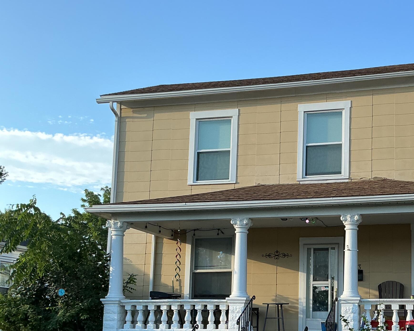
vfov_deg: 30.4
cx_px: 323
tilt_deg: +5.9
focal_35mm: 49
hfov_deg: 36.9
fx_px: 600
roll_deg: +0.1
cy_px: 246
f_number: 1.8
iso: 25
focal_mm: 3
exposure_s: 1/540
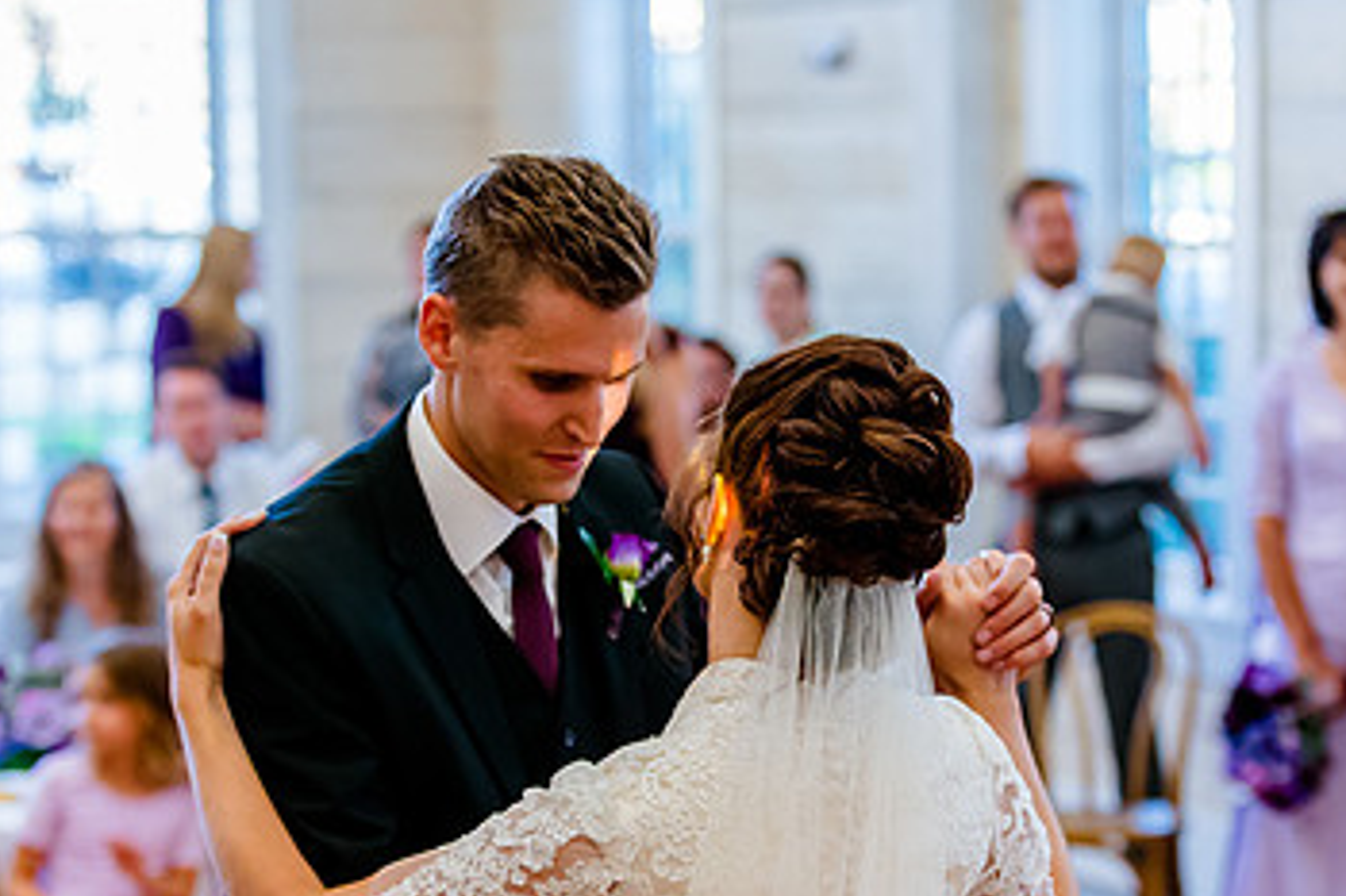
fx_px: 4335
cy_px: 692
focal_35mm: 116
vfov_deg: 11.8
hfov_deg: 17.6
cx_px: 823
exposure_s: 1/500
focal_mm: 70
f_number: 2.8
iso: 2000
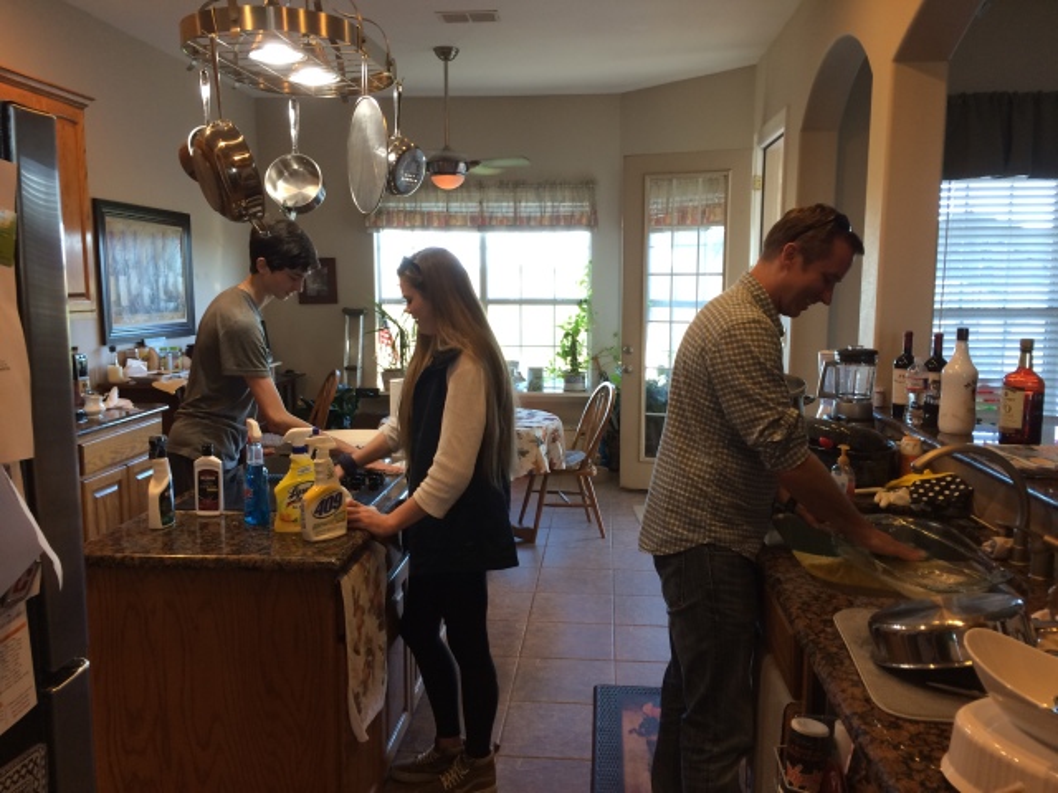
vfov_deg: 48.2
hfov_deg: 61.7
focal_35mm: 29
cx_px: 529
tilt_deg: -9.3
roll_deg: -0.4
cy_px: 396
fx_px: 886
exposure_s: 1/30
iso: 64
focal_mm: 4.15
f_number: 2.2
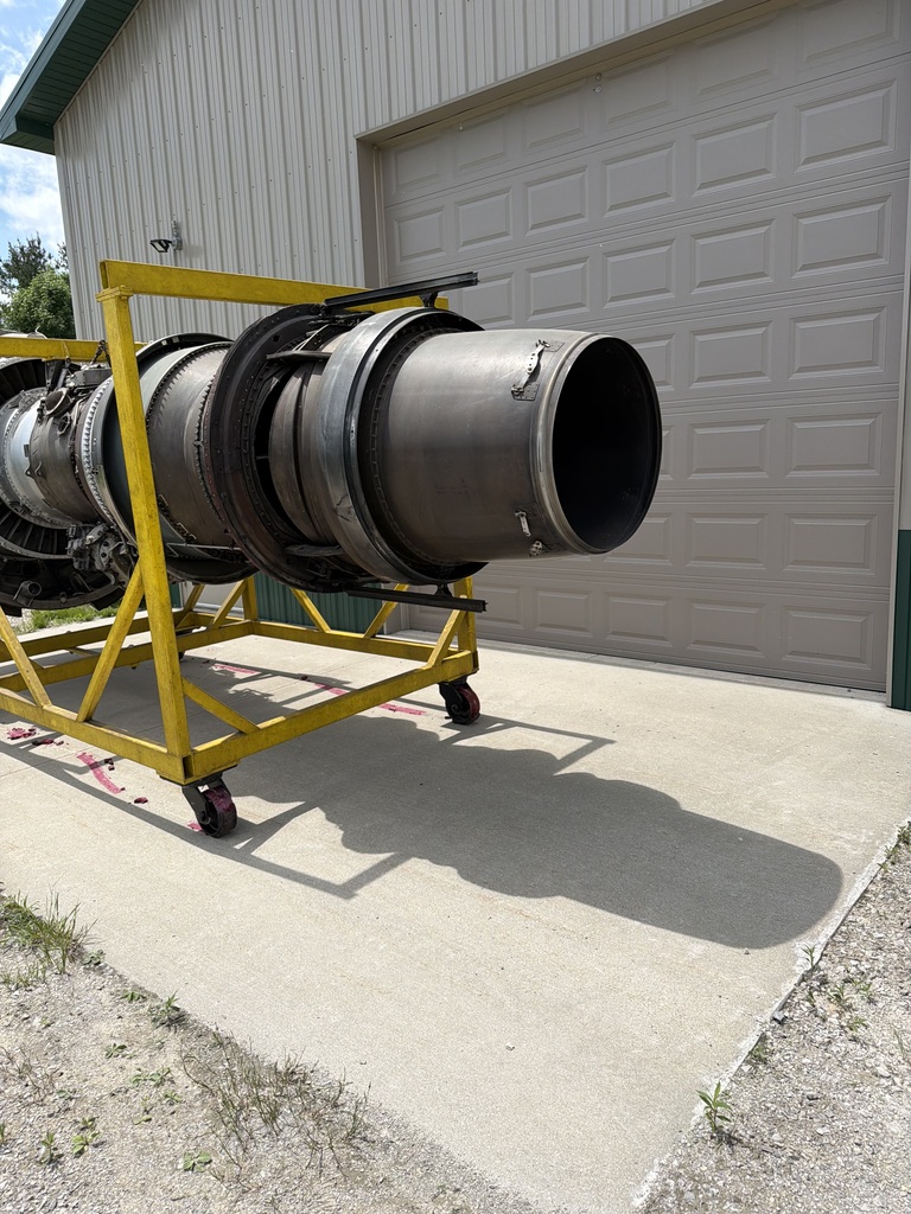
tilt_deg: -10.5
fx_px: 842
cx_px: 456
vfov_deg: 71.6
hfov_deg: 56.8
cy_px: 607
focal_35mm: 24
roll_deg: +2.0
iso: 80
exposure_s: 1/6173
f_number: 1.78
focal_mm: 6.76
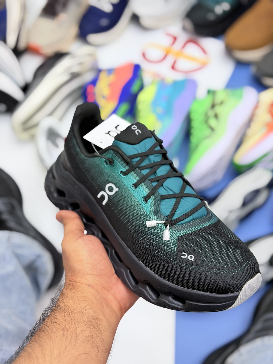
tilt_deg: -57.9
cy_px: 182
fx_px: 505
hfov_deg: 30.3
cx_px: 136
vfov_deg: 39.7
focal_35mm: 48
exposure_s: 1/174
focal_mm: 6.76
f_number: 1.78
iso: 50
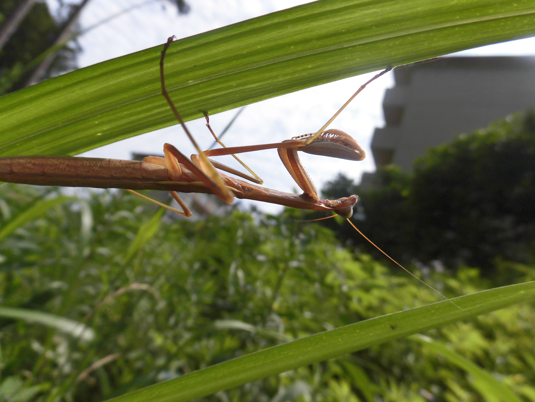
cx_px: 268
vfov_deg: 56.8
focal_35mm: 24
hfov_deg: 71.6
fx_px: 371
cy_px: 201
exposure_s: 1/320
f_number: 7.8
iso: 100
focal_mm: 4.3
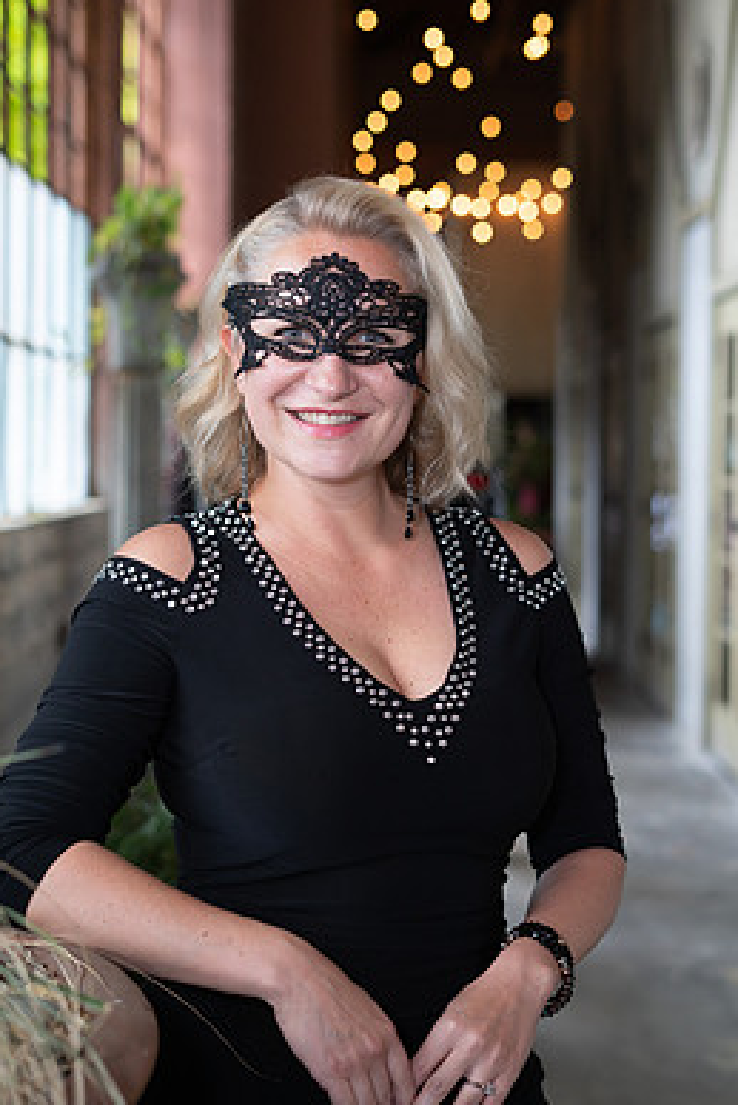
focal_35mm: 58
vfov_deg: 34.5
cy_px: 584
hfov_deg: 23.4
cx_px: 370
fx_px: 1782
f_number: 2.8
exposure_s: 1/100
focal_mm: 50
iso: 400
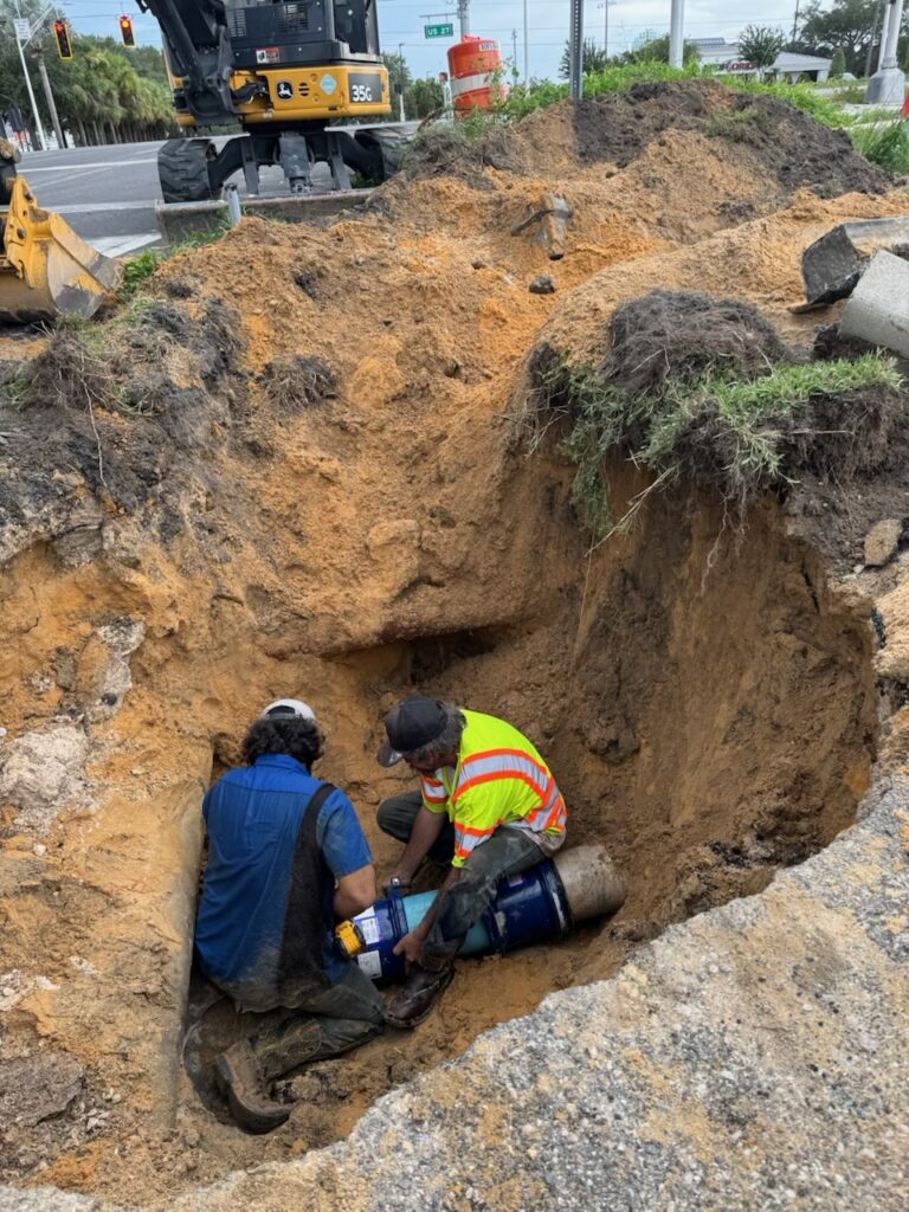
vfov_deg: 71.6
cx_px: 454
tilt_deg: -28.7
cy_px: 606
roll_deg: +6.8
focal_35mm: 24
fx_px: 840
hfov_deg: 56.8
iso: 64
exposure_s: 1/129
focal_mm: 6.76
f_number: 1.78
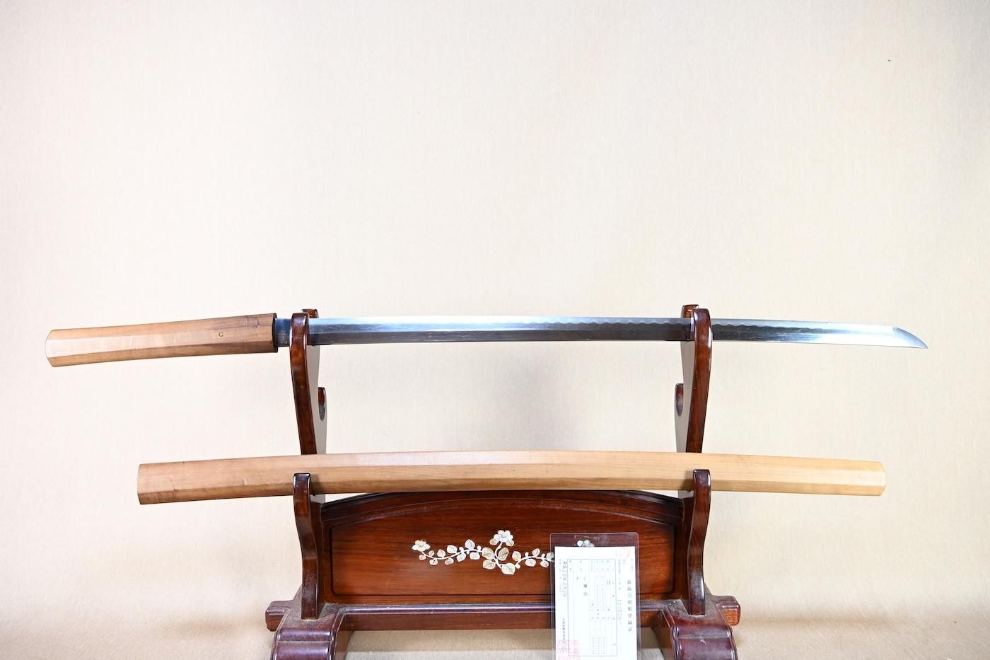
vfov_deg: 43.6
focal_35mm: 30
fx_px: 825
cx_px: 495
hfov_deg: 61.9
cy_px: 330
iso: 100
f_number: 3.5
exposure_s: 1/3
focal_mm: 20
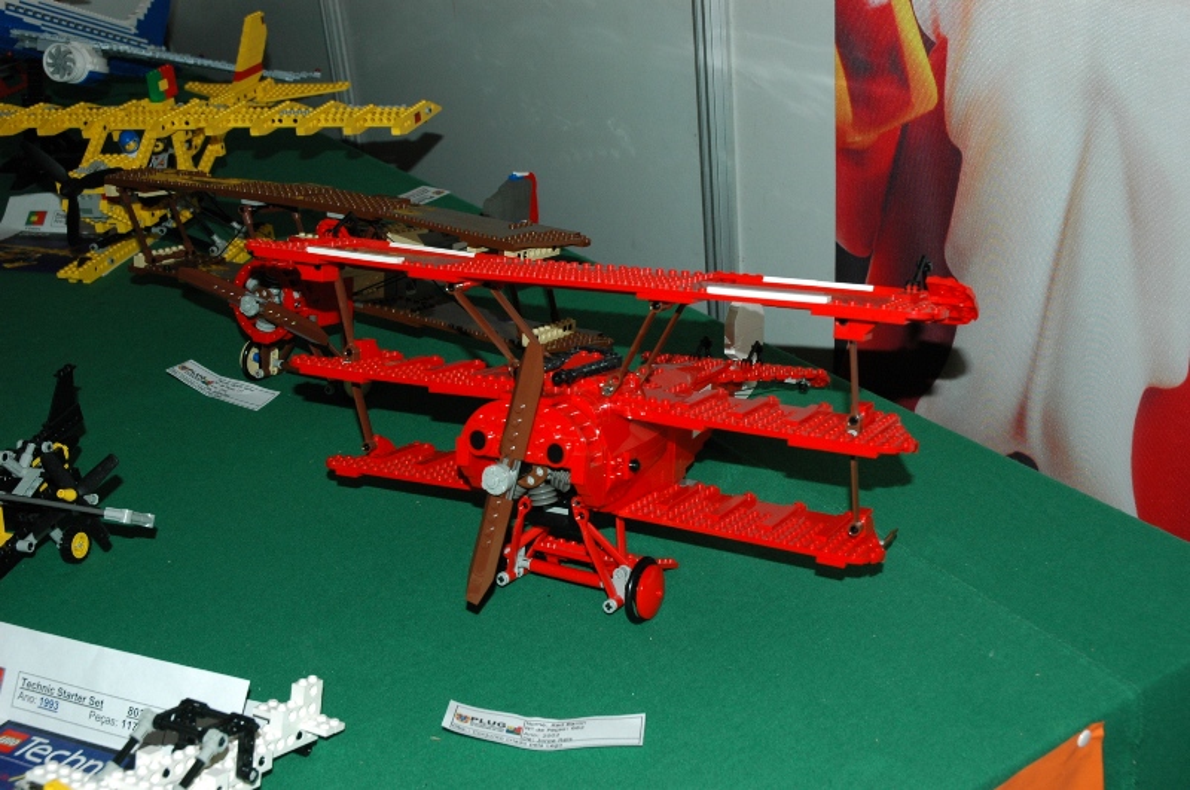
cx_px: 595
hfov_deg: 45.0
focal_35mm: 44
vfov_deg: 30.8
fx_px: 1436
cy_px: 395
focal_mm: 29
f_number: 8
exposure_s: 1/60
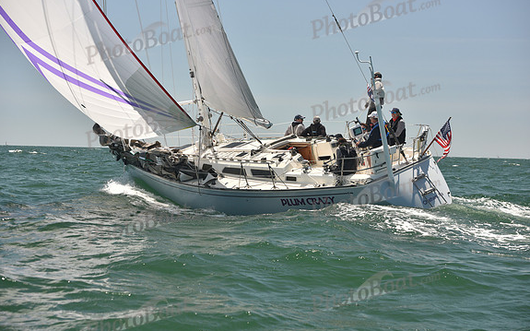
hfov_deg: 28.6
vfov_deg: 18.1
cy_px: 161
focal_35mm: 72
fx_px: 1040
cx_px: 264
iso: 250
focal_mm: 70
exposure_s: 1/800
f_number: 5
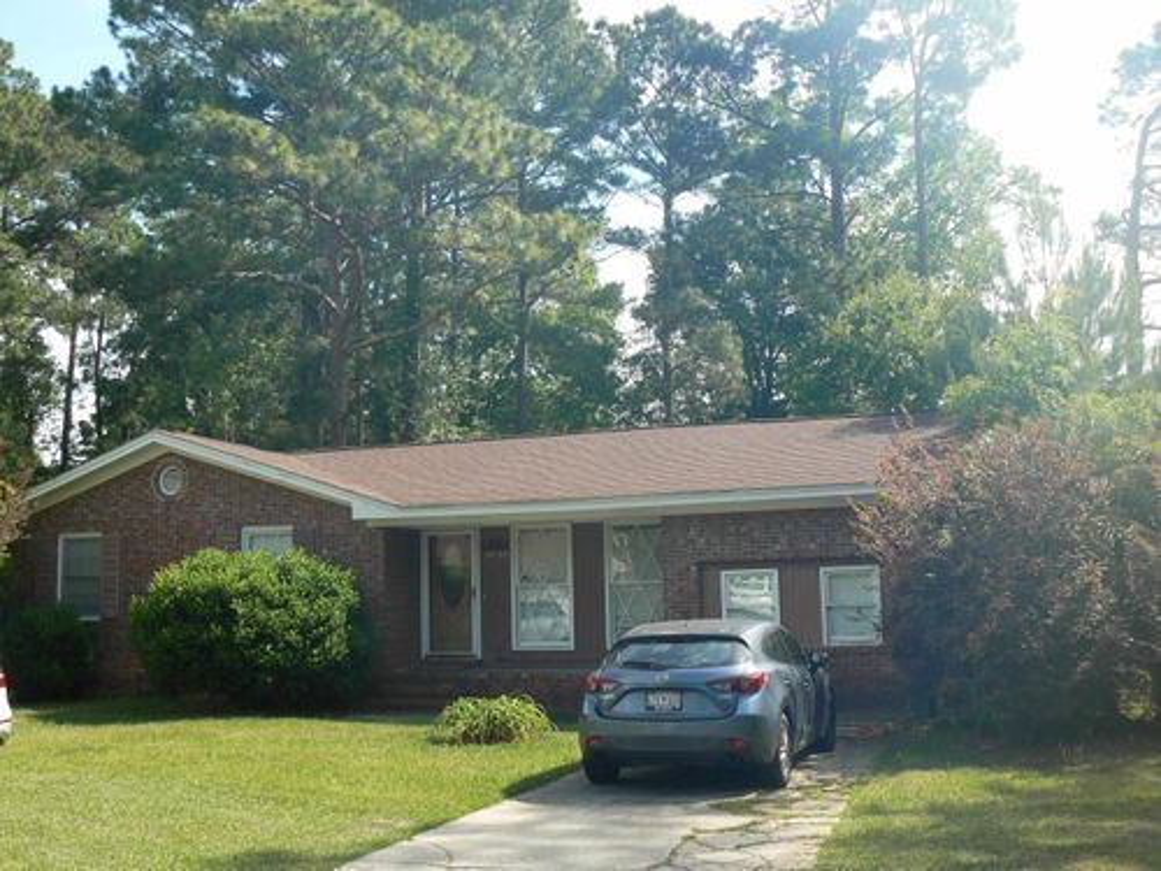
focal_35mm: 36
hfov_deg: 51.4
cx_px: 580
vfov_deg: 39.7
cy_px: 436
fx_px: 1207
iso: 80
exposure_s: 1/200
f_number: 5.6
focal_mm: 6
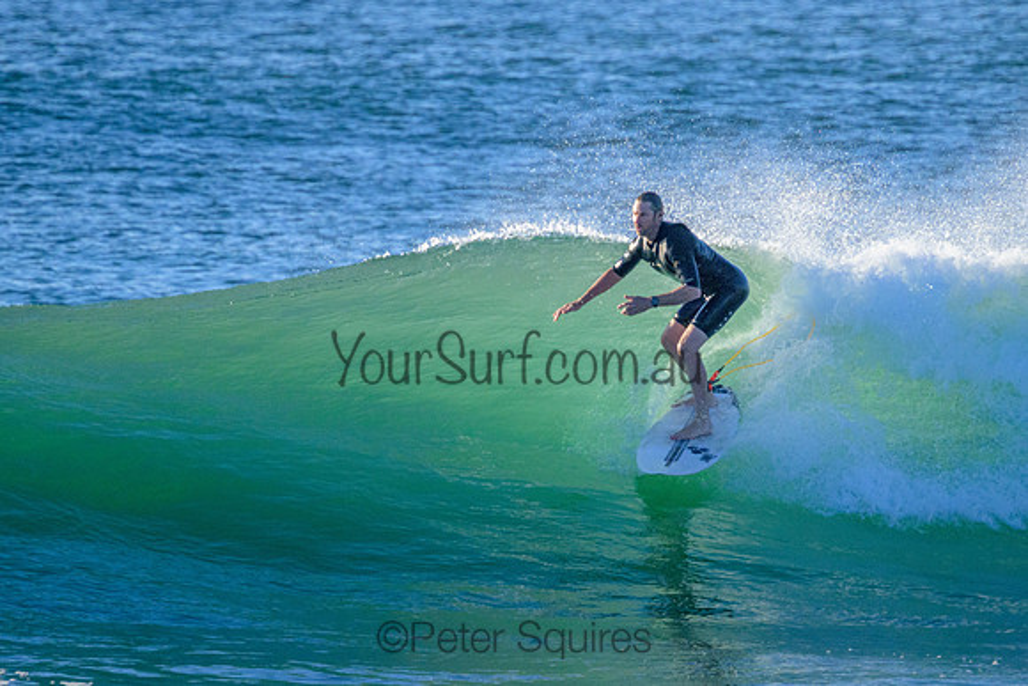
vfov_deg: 1.3
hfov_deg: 1.9
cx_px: 598
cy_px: 372
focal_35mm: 1094
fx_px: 31238
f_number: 11
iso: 2000
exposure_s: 1/2000
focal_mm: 800
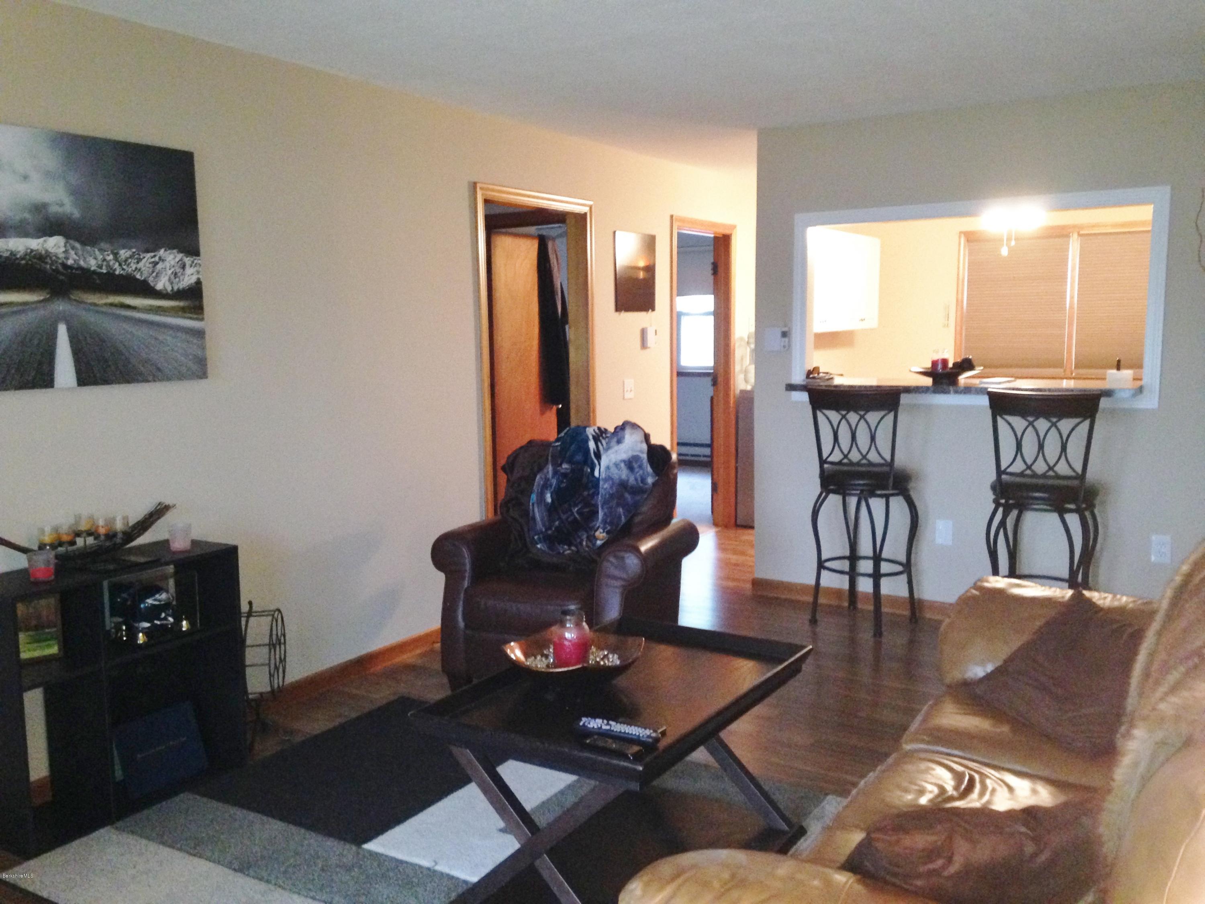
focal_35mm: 33
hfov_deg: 55.4
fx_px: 1149
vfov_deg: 42.9
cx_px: 602
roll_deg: +0.7
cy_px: 452
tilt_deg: -7.7
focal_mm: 4.12
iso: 400
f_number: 2.4
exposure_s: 1/16
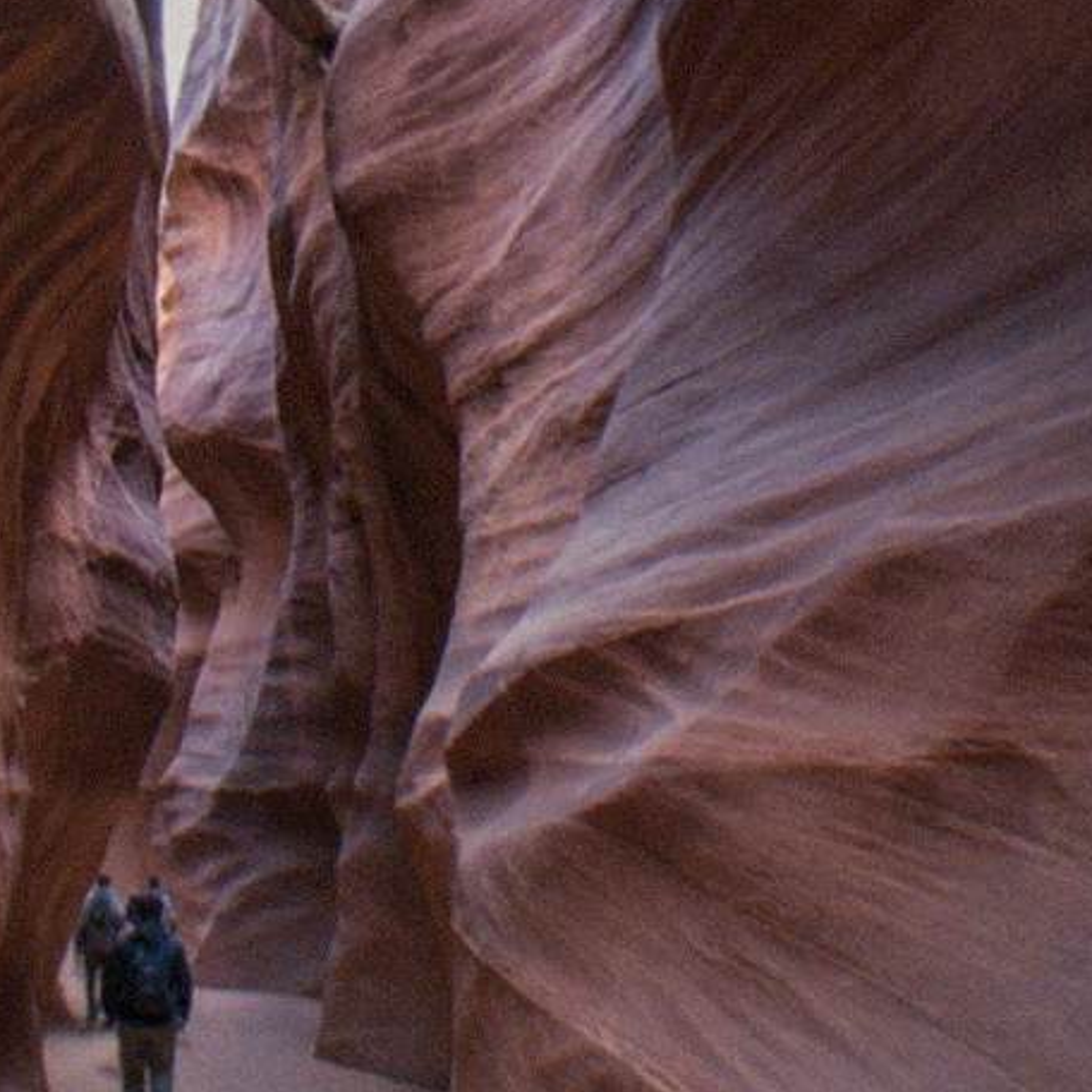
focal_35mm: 69
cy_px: 474
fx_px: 2463
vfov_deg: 25.0
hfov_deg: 24.7
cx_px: 268
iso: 800
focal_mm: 37
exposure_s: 1/250
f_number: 11
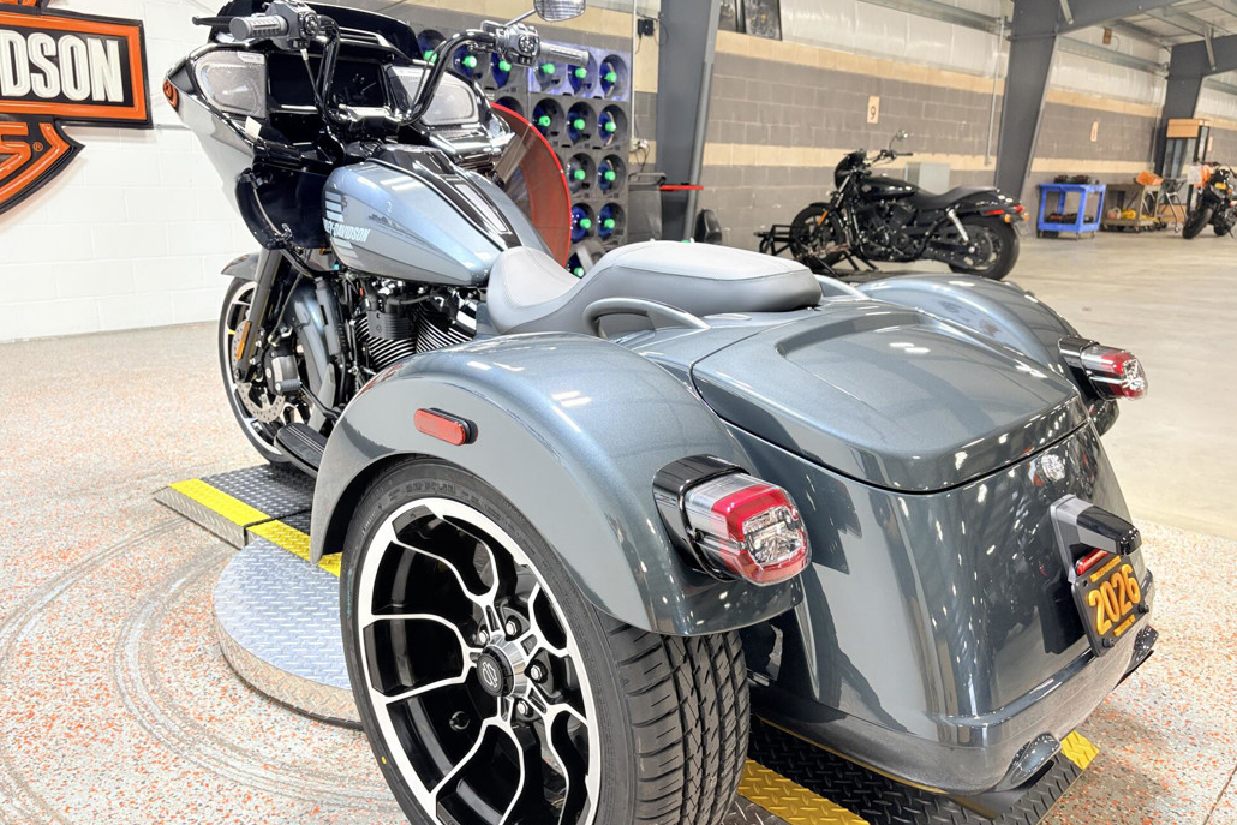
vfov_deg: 46.4
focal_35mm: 28
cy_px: 400
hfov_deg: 65.5
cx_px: 614
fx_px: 962
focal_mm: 5.96
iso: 80
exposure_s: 1/60
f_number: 1.6
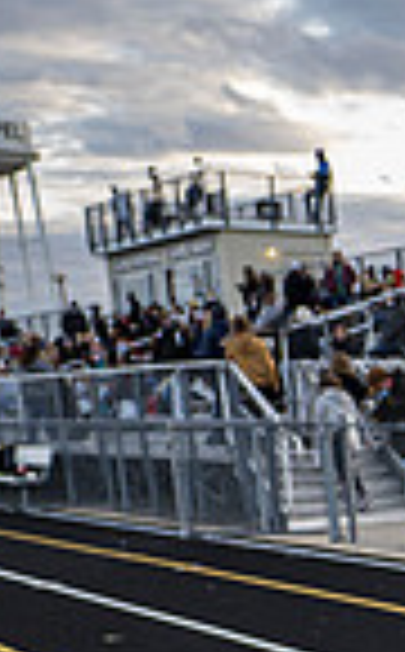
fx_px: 1509
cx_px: 1058
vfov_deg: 23.5
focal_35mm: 85
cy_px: 636
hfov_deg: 11.6
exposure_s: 1/640
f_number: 1.7
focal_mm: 10
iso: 200
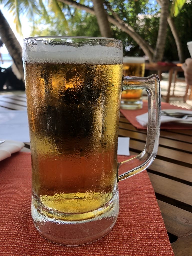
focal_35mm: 28
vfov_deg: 63.4
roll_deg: -0.1
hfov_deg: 49.7
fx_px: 207
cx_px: 96
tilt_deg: -18.2
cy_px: 128
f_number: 1.8
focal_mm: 3.99
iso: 25
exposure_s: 1/120
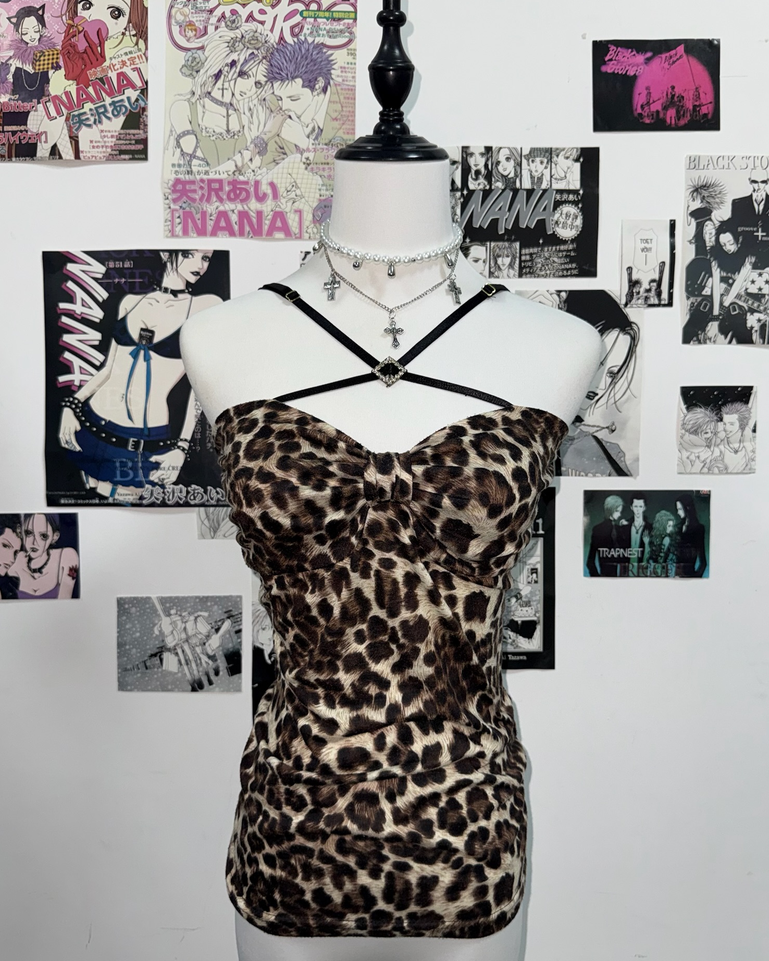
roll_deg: -0.4
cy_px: 494
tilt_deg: -2.9
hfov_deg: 54.9
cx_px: 391
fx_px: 740
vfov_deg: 66.0
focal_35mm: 26
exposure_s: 1/56
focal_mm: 6.76
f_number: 1.78
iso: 80
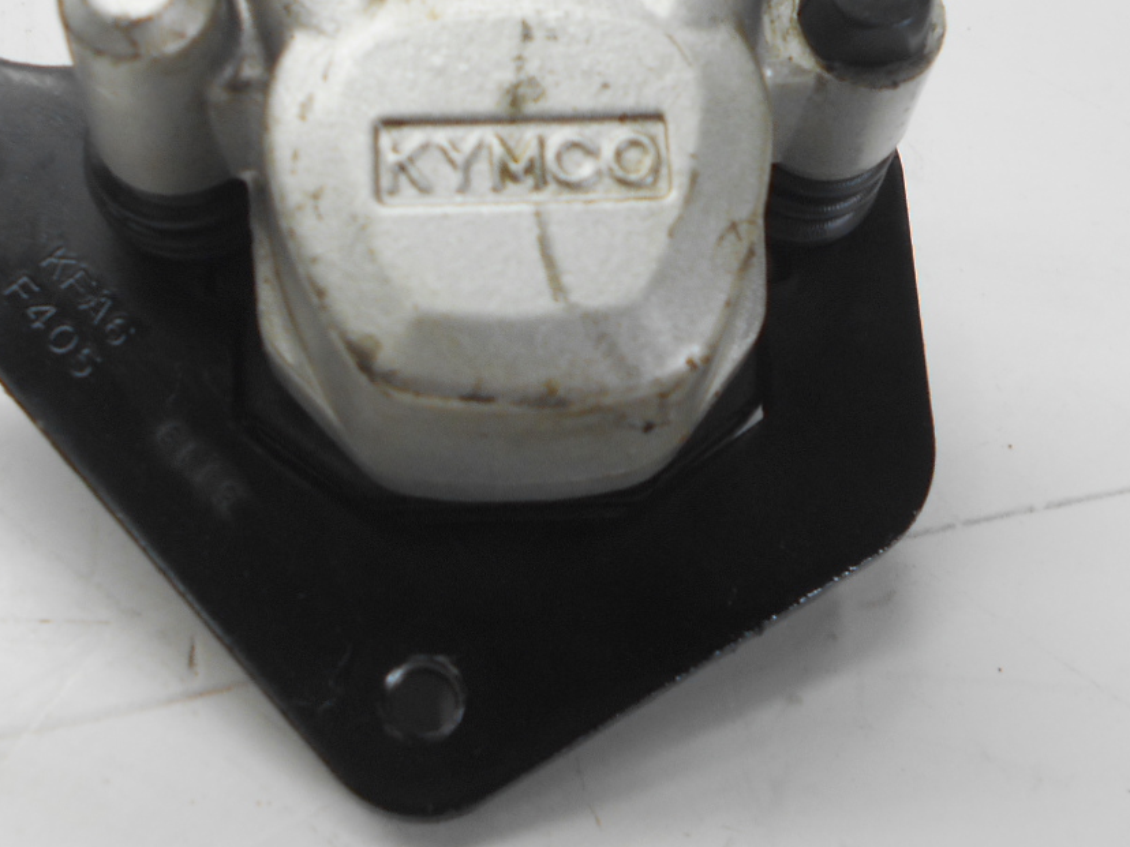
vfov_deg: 25.1
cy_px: 301
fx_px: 1893
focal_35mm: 58
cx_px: 484
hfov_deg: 33.2
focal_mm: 5.1
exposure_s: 1/50
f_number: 3.4
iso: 80
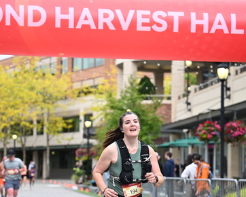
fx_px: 758
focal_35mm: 104
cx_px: 124
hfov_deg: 18.4
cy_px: 146
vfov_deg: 14.8
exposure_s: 1/2000
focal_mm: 73
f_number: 2.8
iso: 640
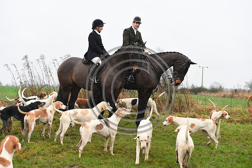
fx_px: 602
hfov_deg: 23.7
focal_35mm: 86
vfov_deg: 15.9
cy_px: 84
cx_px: 126
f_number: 4.5
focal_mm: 86
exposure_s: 1/800
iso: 4000
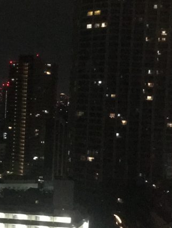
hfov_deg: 20.5
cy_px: 102
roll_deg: -2.0
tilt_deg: +0.1
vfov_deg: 28.1
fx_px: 457
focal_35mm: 69
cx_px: -8
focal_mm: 4.15
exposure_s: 1/15
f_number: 2.2
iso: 1600
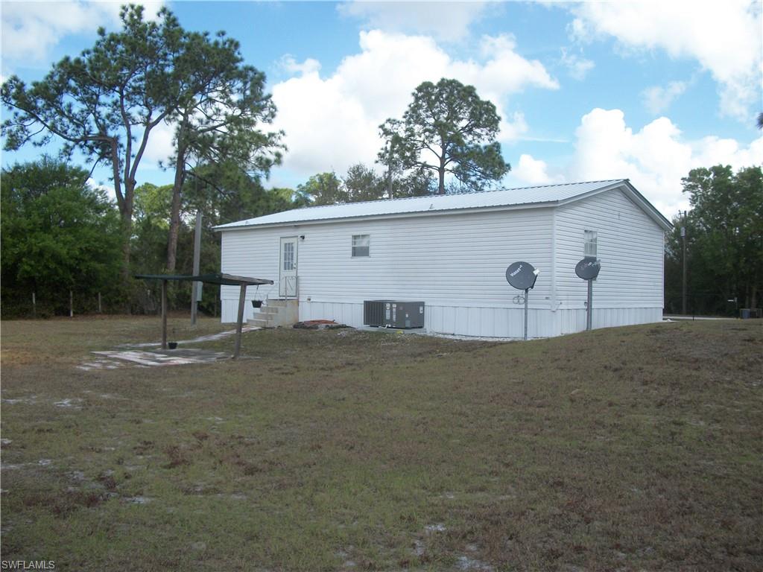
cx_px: 382
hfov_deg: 56.8
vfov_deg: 44.2
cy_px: 286
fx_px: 705
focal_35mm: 32
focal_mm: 5.7
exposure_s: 1/125
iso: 80
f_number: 8.8
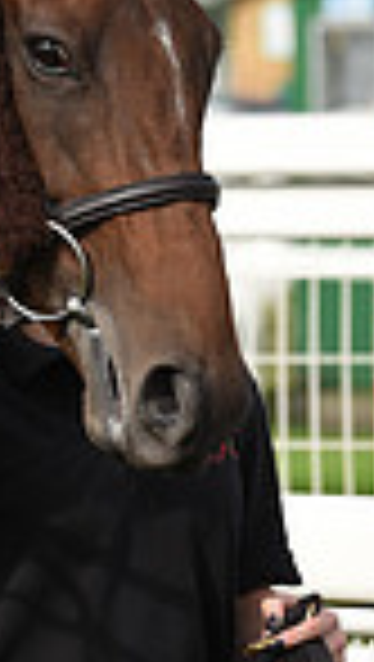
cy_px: -2
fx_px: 10882
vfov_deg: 3.5
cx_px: -780
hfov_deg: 2.0
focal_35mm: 619
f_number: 5.6
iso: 400
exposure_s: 1/1600
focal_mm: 150
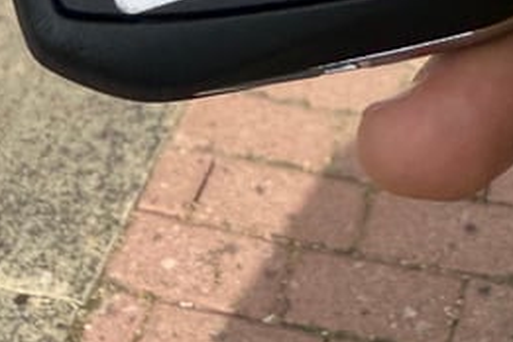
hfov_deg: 20.5
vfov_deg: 12.0
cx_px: 428
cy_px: -394
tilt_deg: -19.6
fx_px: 1396
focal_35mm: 98
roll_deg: -0.1
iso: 50
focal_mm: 2.22
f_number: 2.2
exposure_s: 1/2222
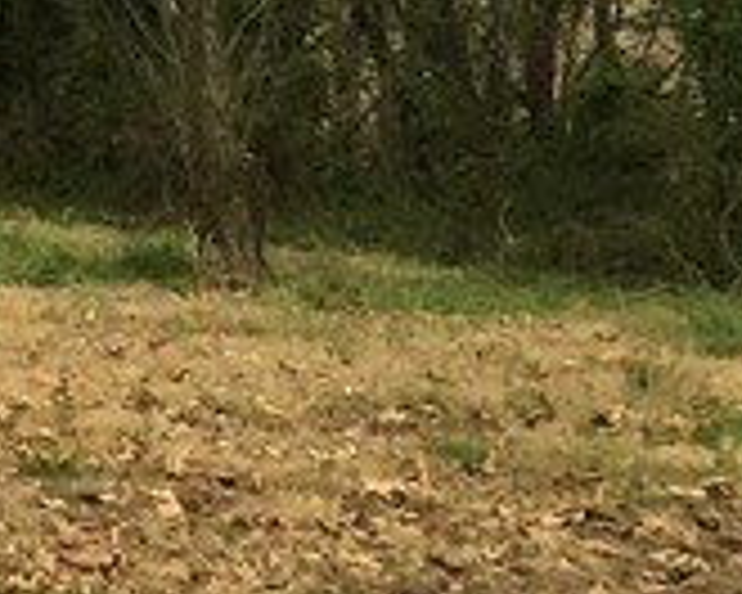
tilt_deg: -4.1
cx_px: -702
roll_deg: +1.8
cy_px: -220
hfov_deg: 10.2
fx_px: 3865
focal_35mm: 176
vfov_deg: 8.6
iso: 32
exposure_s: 1/377
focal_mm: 4.15
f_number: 2.2
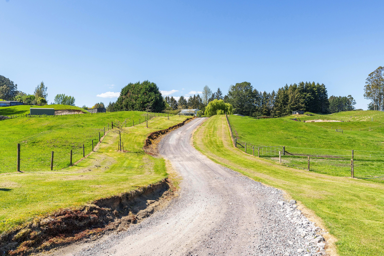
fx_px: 256
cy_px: 128
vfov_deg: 53.1
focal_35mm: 24
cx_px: 192
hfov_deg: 73.7
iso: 640
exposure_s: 1/2000
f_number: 8
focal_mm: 24
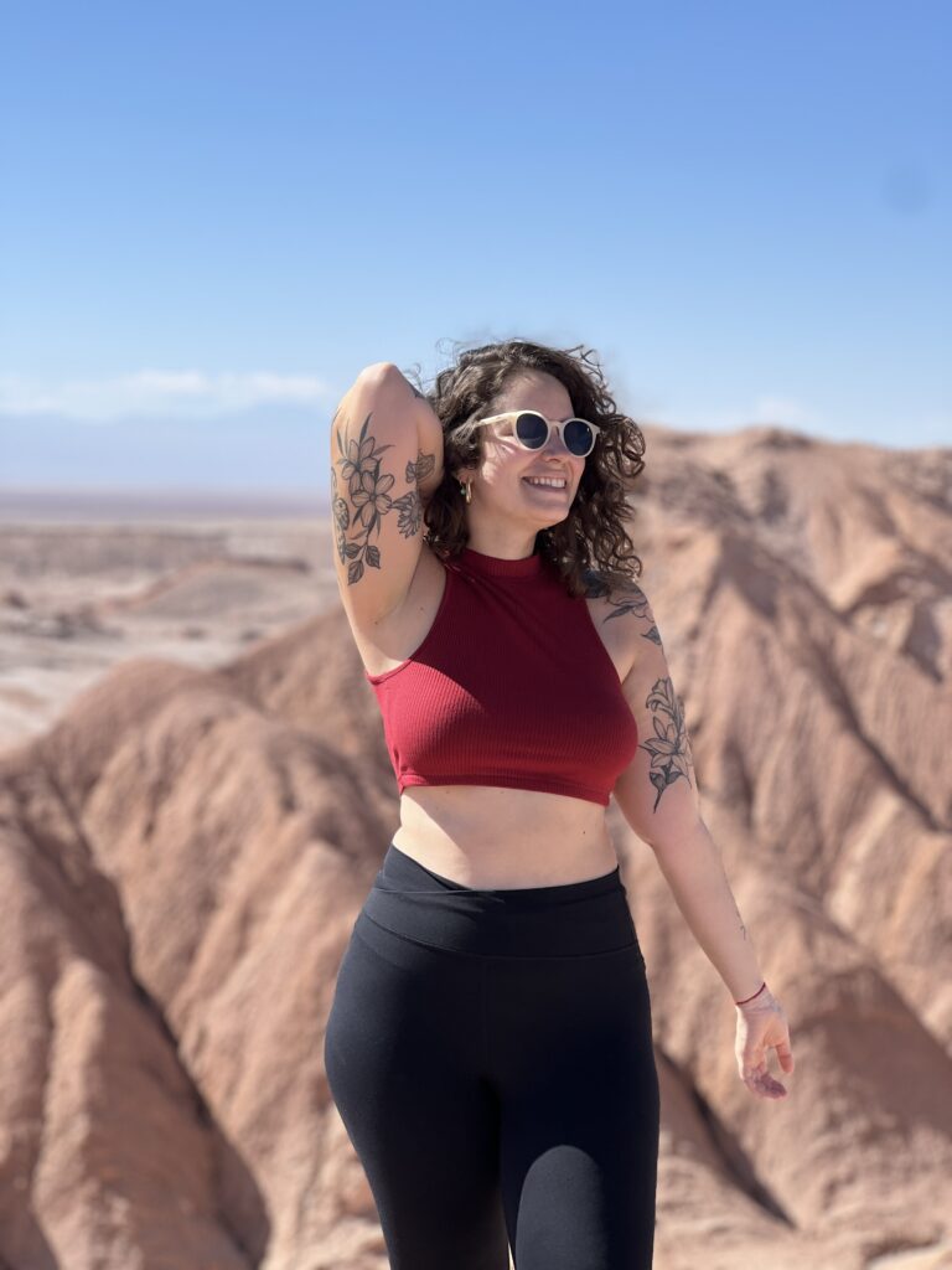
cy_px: 635
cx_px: 476
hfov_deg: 19.1
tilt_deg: -2.2
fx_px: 2824
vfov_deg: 25.3
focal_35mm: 77
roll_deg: -0.5
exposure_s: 1/573
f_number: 2.8
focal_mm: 9
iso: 32
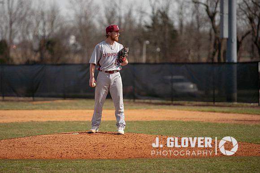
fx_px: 1785
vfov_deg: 5.6
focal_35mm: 247
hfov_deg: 8.3
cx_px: 108
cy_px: 66
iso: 100
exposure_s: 1/1600
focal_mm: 200
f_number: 2.8
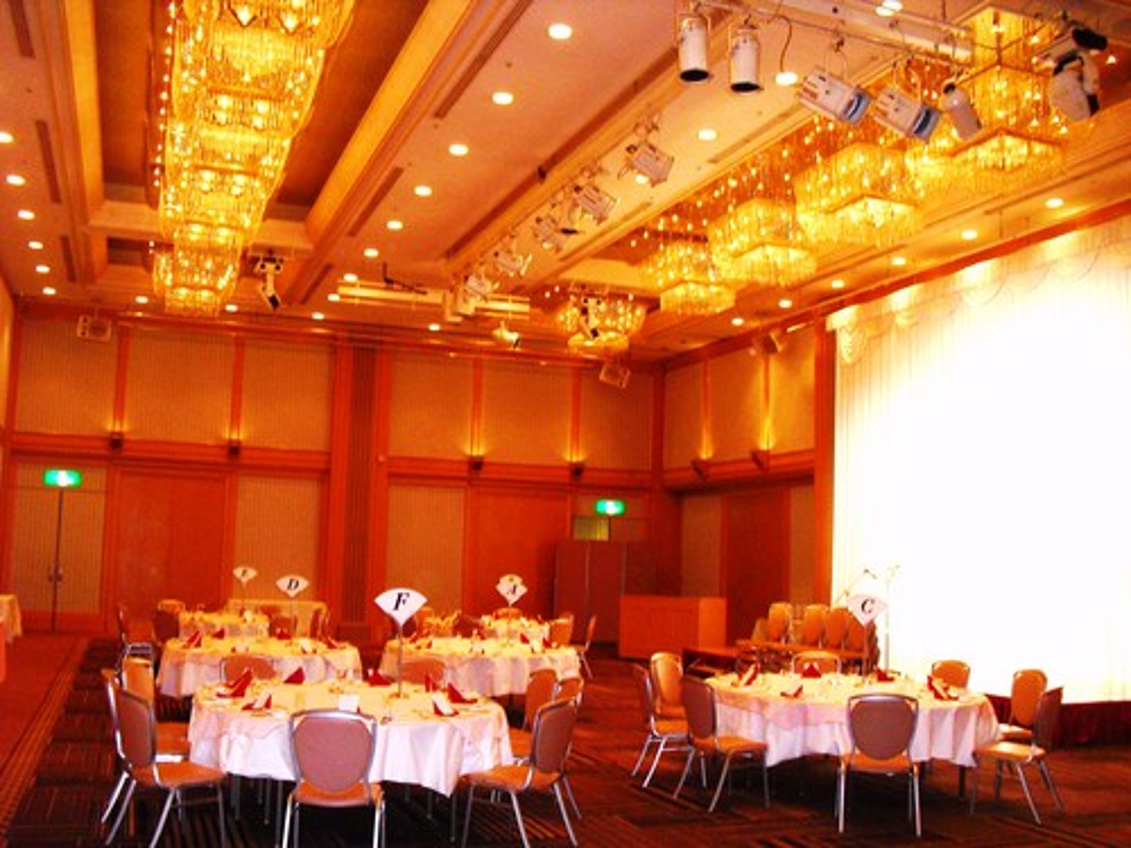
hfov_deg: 51.4
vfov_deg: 39.7
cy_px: 424
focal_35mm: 36
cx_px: 566
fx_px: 1176
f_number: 3.1
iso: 400
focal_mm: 6.3
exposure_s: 1/60
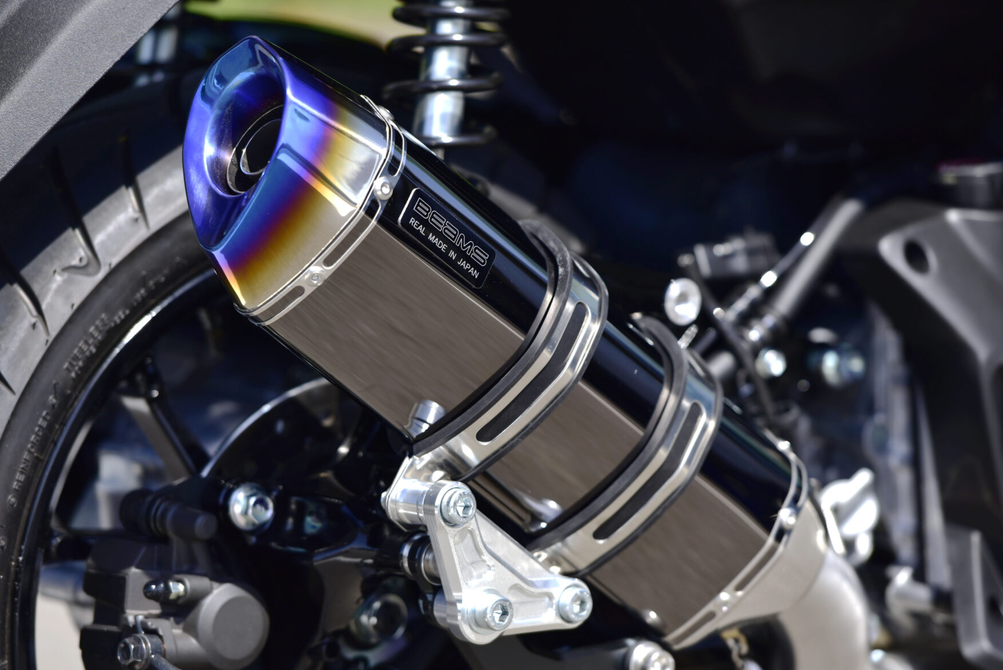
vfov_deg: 6.7
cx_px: 526
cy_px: 327
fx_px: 5713
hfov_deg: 10.0
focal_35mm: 205
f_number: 3.5
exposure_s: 1/1250
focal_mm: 180
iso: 100
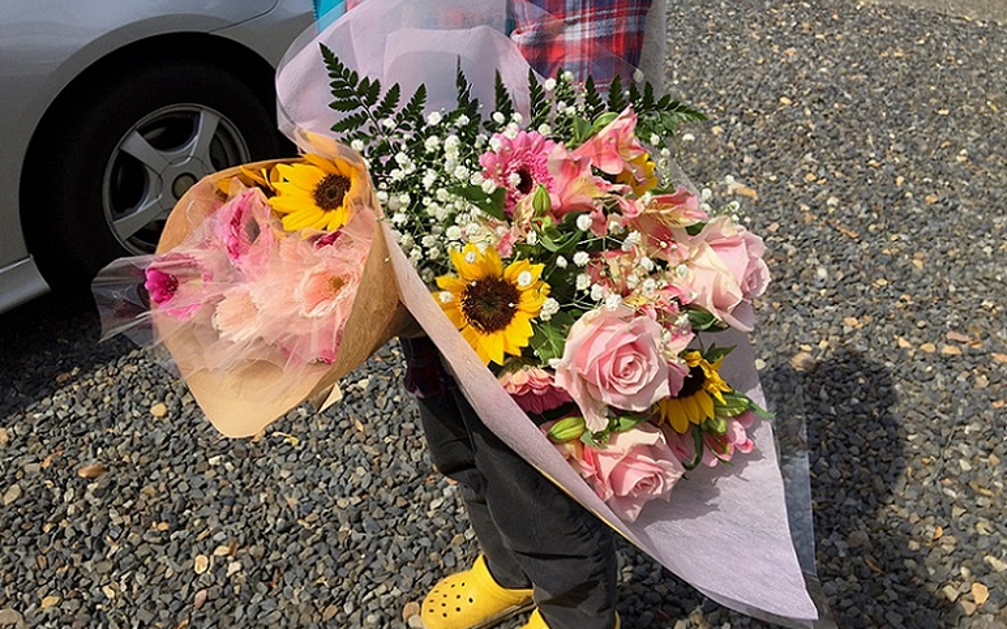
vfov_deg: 40.5
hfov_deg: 61.3
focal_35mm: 31
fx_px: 851
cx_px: 502
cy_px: 273
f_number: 2.2
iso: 32
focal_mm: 4.15
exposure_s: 1/1980
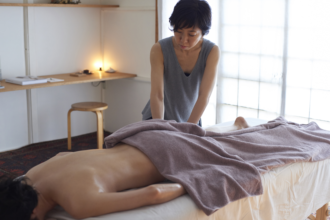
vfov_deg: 27.0
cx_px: 165
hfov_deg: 39.6
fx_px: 458
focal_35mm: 50
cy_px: 110
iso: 1600
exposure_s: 1/80
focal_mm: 50
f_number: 4
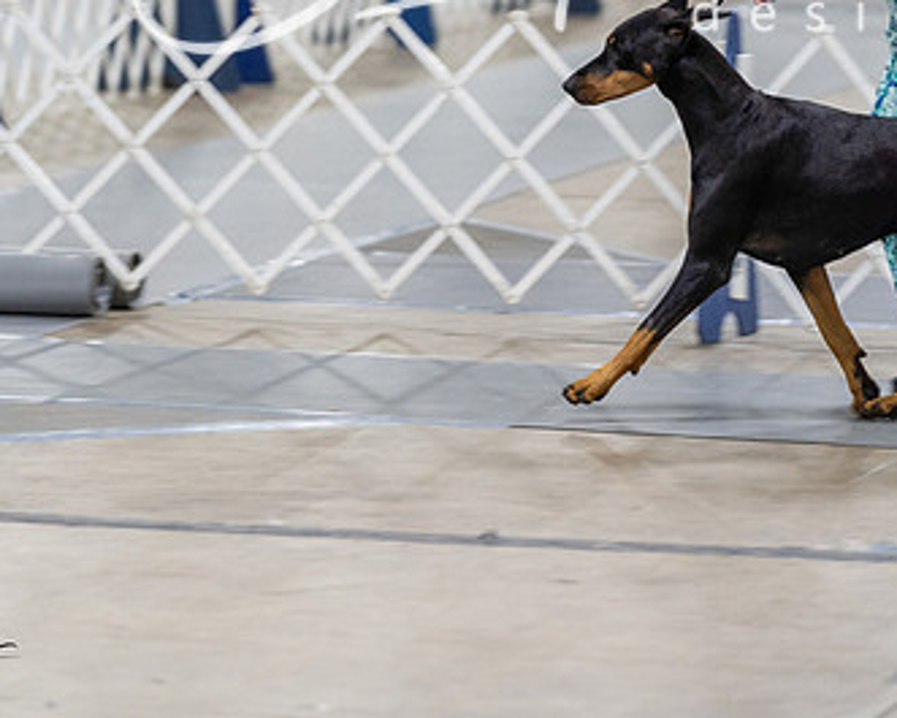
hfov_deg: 6.6
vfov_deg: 5.3
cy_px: 111
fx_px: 7728
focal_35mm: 291
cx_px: 589
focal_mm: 152
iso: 1600
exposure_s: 1/160
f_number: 2.8
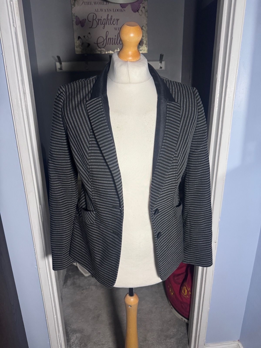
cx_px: 130
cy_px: 174
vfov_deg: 71.6
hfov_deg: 56.8
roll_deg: +0.9
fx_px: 241
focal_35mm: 24
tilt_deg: -18.7
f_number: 1.78
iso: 400
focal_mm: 6.76
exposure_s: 1/60
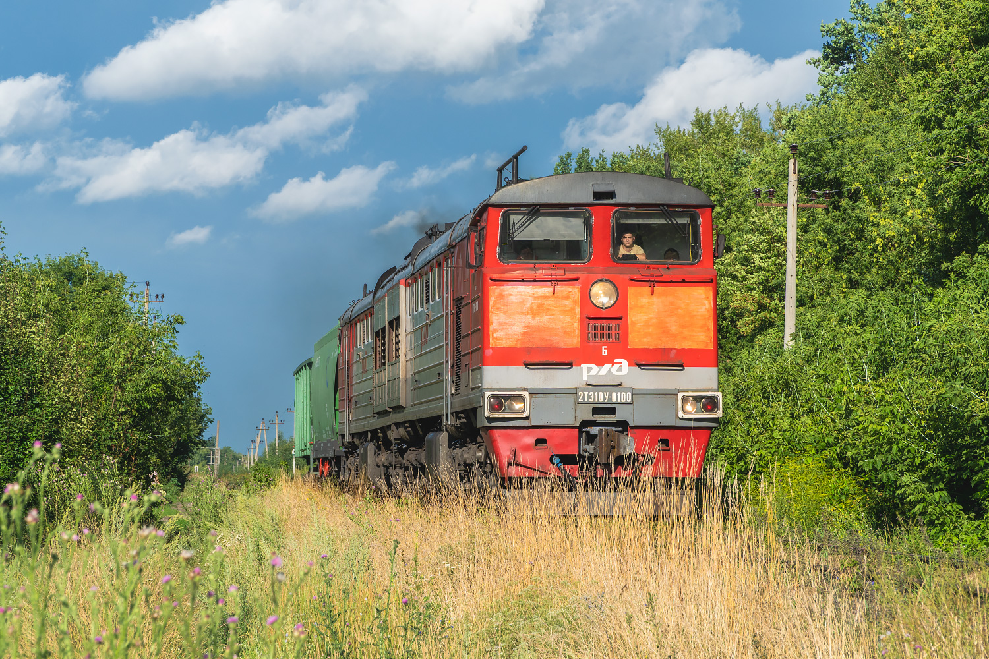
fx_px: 3008
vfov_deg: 12.5
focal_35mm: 110
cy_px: 330
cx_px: 494
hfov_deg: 18.7
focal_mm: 73
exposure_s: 1/500
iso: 100
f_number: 8
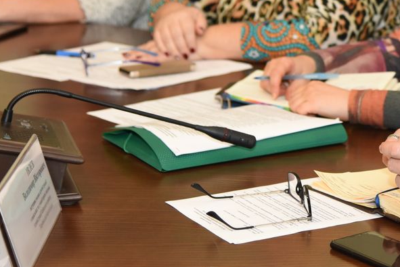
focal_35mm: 154
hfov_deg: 13.2
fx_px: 1711
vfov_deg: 8.8
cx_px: 372
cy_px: -46
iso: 1250
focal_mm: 65
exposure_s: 1/200
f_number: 4
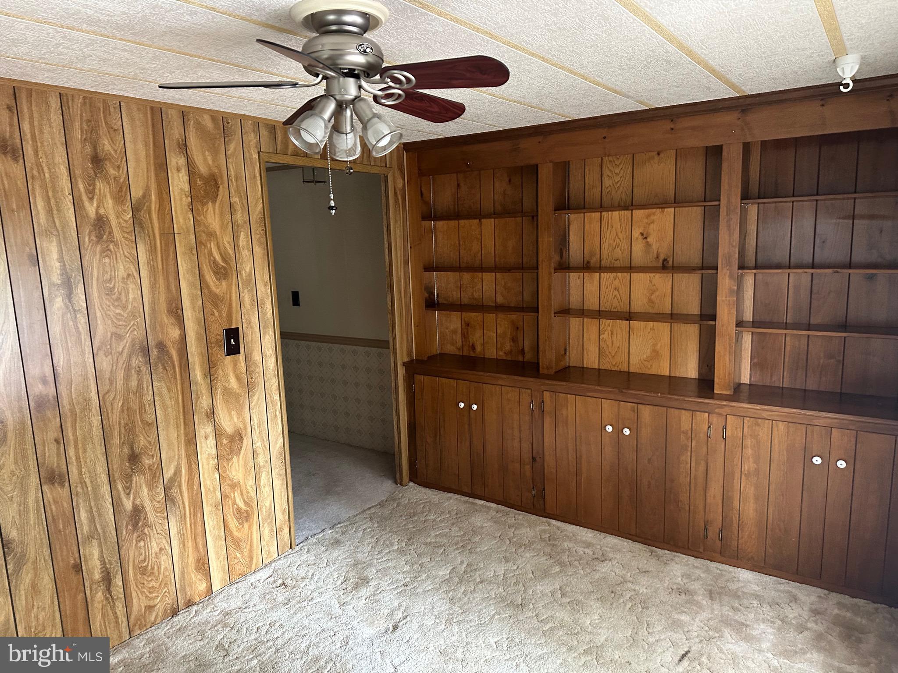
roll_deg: +1.7
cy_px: 336
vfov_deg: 56.8
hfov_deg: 71.6
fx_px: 623
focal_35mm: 24
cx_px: 449
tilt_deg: -9.8
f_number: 1.78
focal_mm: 6.86
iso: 400
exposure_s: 1/60
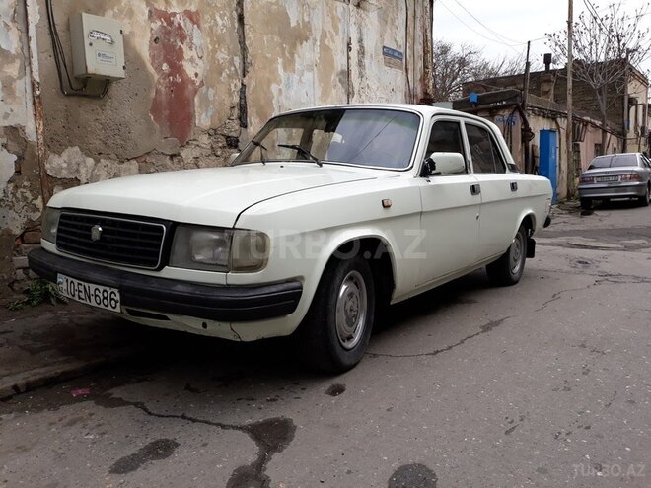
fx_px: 508
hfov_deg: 65.3
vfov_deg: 51.4
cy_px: 244
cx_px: 326
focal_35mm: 27
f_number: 1.7
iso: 40
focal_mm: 3.71
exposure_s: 1/1575
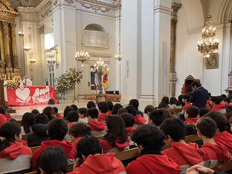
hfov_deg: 55.1
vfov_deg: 42.6
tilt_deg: -5.1
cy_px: 109
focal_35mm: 33
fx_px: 221
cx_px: 98
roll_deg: +1.4
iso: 160
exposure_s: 1/50
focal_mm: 5.1
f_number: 1.6
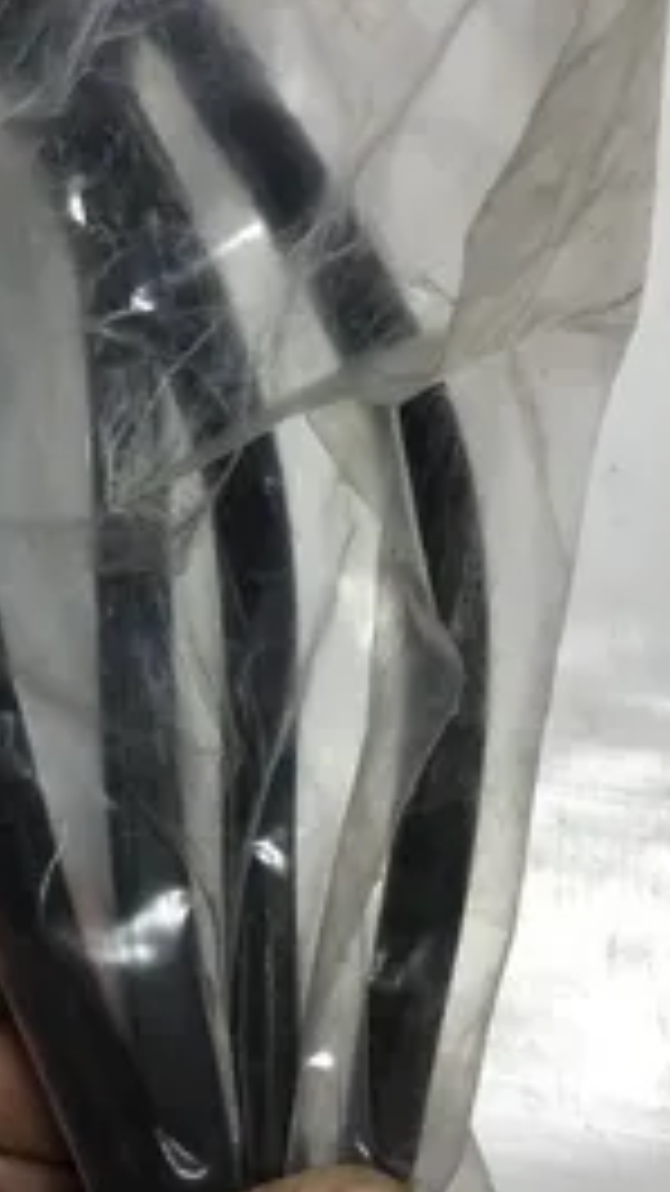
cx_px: -22
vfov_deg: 40.5
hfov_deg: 22.5
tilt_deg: -72.1
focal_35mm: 51
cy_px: 666
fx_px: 1611
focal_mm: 3.3
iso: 25
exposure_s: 1/139
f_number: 2.4
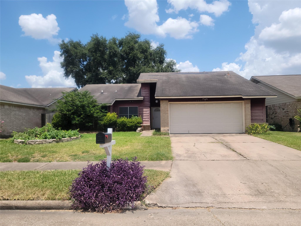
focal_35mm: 24
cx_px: 150
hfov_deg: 71.6
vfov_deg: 56.8
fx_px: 209
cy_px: 113
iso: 16
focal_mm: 6.7
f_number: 1.8
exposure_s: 1/1041
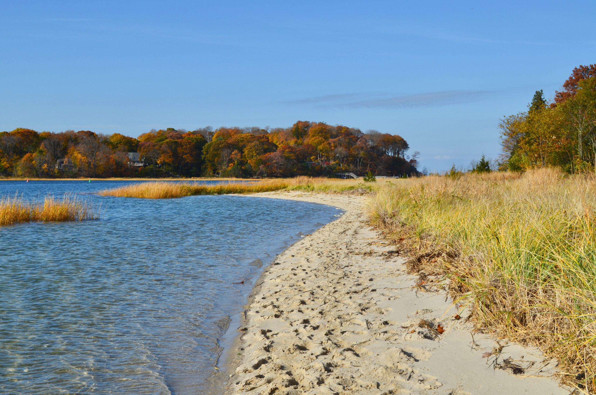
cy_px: 198
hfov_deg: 37.9
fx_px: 867
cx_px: 298
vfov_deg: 25.6
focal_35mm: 52
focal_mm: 35
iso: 200
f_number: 10
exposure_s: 1/320
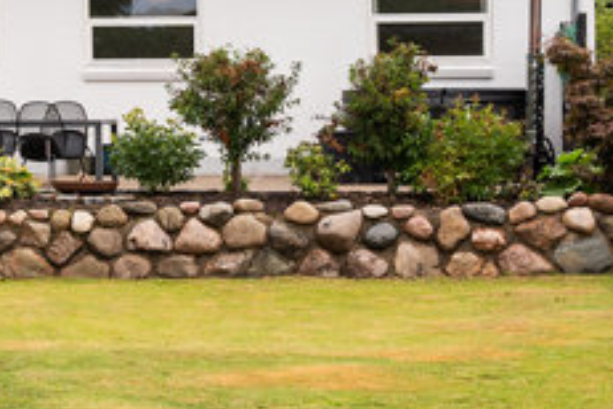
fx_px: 1992
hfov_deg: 17.2
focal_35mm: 117
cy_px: 16
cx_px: 45
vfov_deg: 11.6
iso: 200
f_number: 8
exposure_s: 1/100
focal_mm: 30
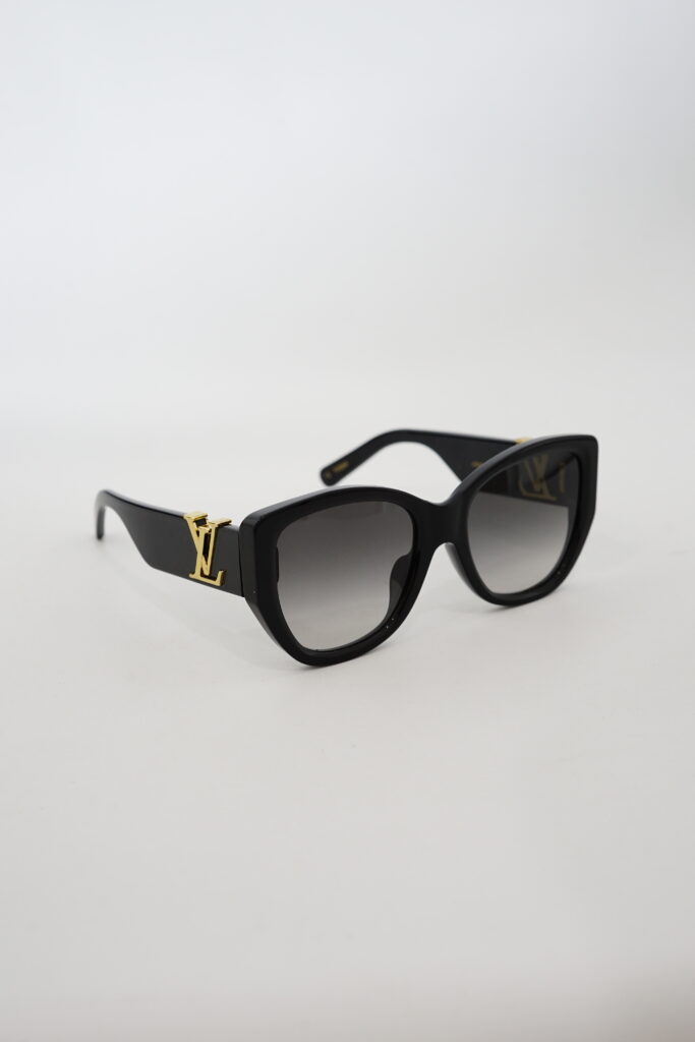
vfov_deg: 39.6
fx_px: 1447
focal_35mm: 50
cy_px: 521
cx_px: 348
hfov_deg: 27.0
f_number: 6.3
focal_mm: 50
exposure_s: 1/15
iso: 640
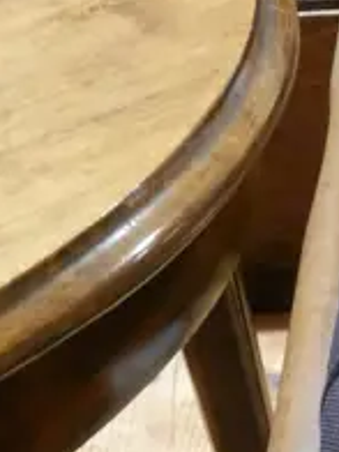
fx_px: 1906
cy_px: 577
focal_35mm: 146
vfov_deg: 13.1
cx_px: 856
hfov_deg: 9.0
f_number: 10
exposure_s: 1/30
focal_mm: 14
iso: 3200
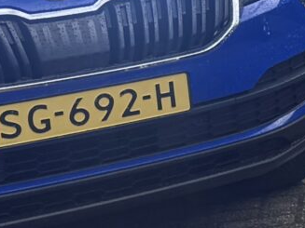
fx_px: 1656
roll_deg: +0.7
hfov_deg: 7.9
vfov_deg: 7.8
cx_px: 1124
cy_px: -52
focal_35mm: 188
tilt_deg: -6.5
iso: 80
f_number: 1.78
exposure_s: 1/1767
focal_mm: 6.76
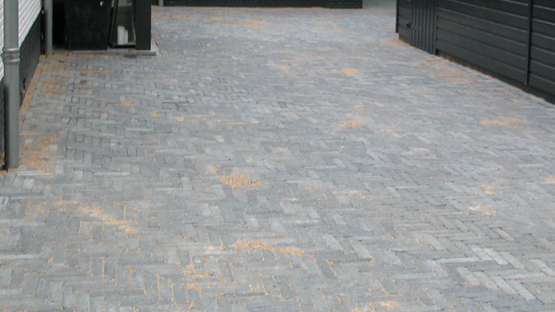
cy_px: 2
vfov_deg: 19.8
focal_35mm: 59
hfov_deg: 35.4
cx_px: 279
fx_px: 868
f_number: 6.3
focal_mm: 7.1
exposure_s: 1/125
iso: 100
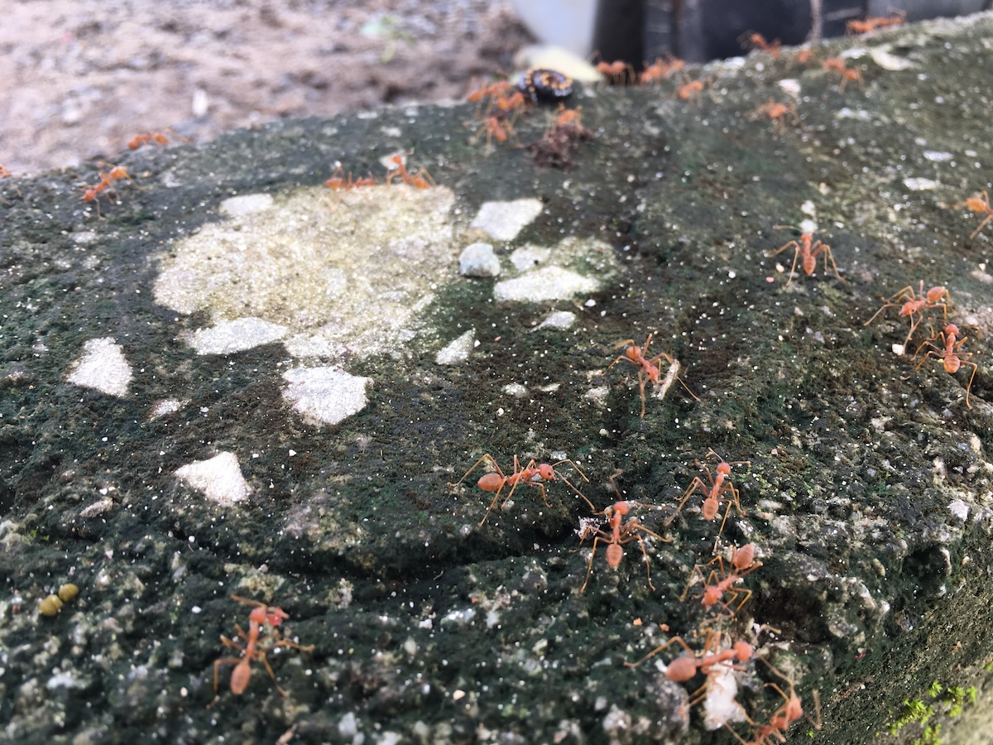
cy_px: 372
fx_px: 832
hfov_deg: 61.7
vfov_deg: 48.2
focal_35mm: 29
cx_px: 496
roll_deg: -1.4
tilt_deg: -41.0
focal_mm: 4.2
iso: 25
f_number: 2.2
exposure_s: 1/100
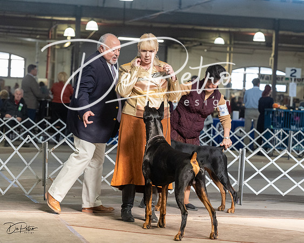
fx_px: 1145
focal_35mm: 127
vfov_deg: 12.1
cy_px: 122
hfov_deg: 15.1
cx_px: 152
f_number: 5
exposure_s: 1/400
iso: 6400
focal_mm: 113
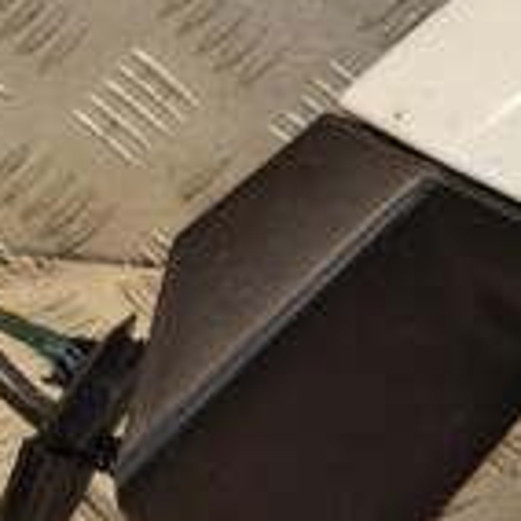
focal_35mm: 227
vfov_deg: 7.7
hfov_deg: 7.5
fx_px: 3865
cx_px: 840
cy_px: 110
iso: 800
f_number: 7.1
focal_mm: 42
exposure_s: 1/200
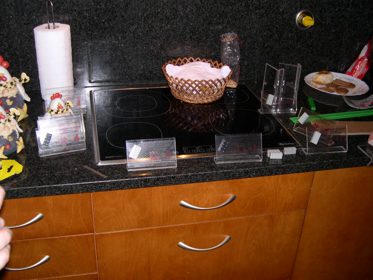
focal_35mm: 40
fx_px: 431
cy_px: 139
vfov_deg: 36.0
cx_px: 182
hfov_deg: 46.8
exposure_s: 1/60
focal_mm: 8
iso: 100
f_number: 2.8
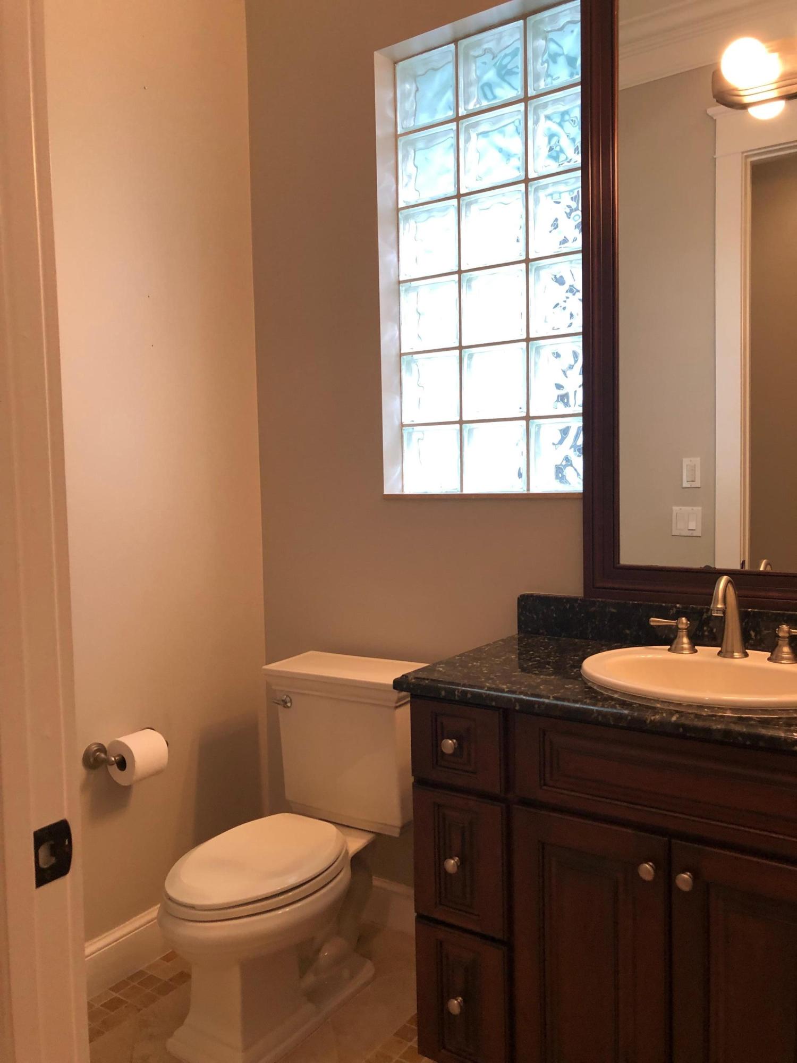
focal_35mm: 28
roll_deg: +0.1
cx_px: 398
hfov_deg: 49.7
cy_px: 532
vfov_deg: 63.4
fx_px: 860
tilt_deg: -2.6
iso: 32
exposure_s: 1/30
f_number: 1.8
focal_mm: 3.99
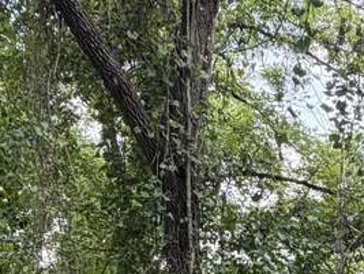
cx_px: 309
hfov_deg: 28.1
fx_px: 705
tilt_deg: -2.8
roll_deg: -1.4
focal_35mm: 67
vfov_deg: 19.6
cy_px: 393
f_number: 2.2
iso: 64
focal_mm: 2.22
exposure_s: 1/192
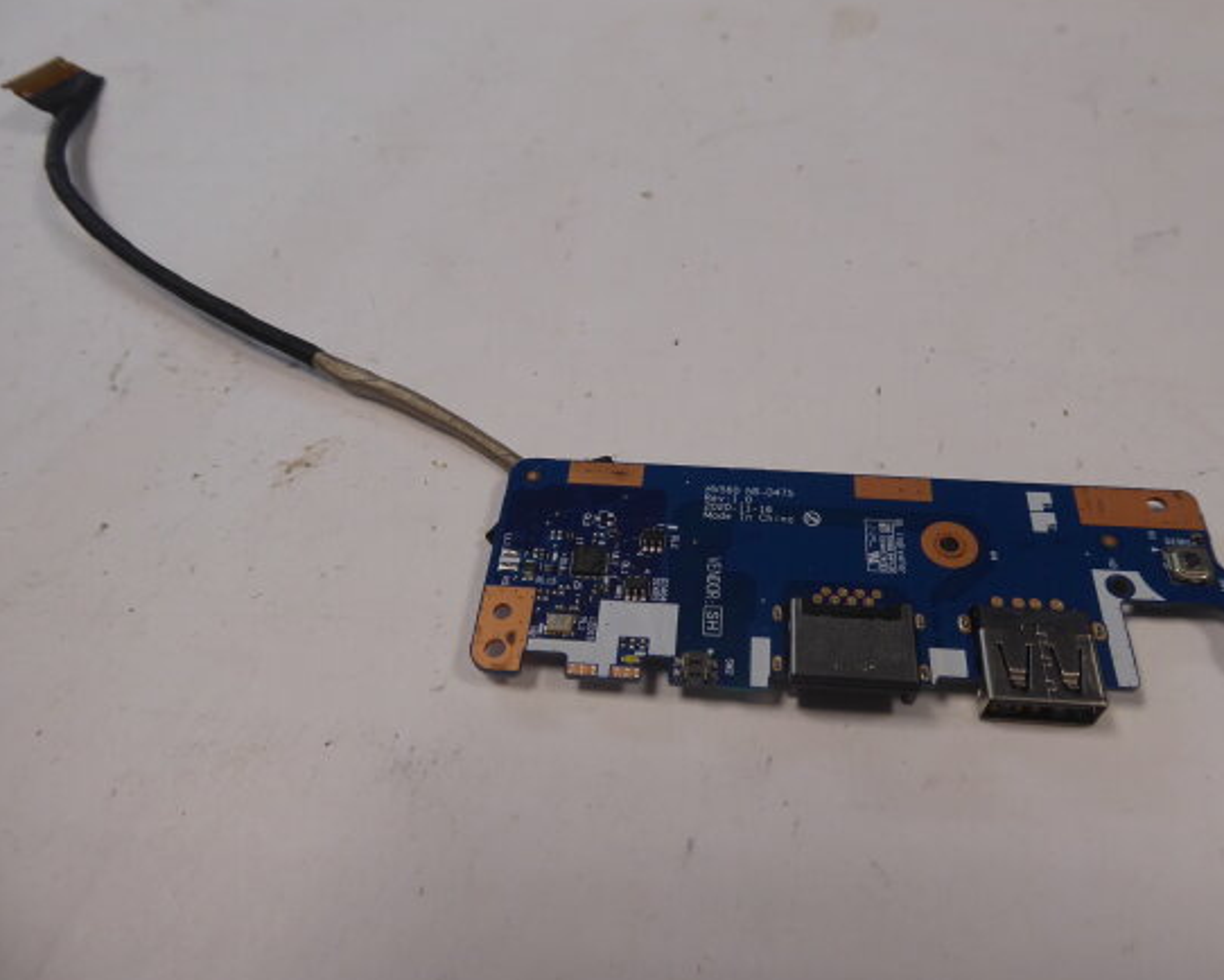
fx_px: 978
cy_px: 492
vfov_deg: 53.2
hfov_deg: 64.0
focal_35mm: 27
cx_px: 655
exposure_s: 1/60
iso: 160
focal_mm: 4.3
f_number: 3.3
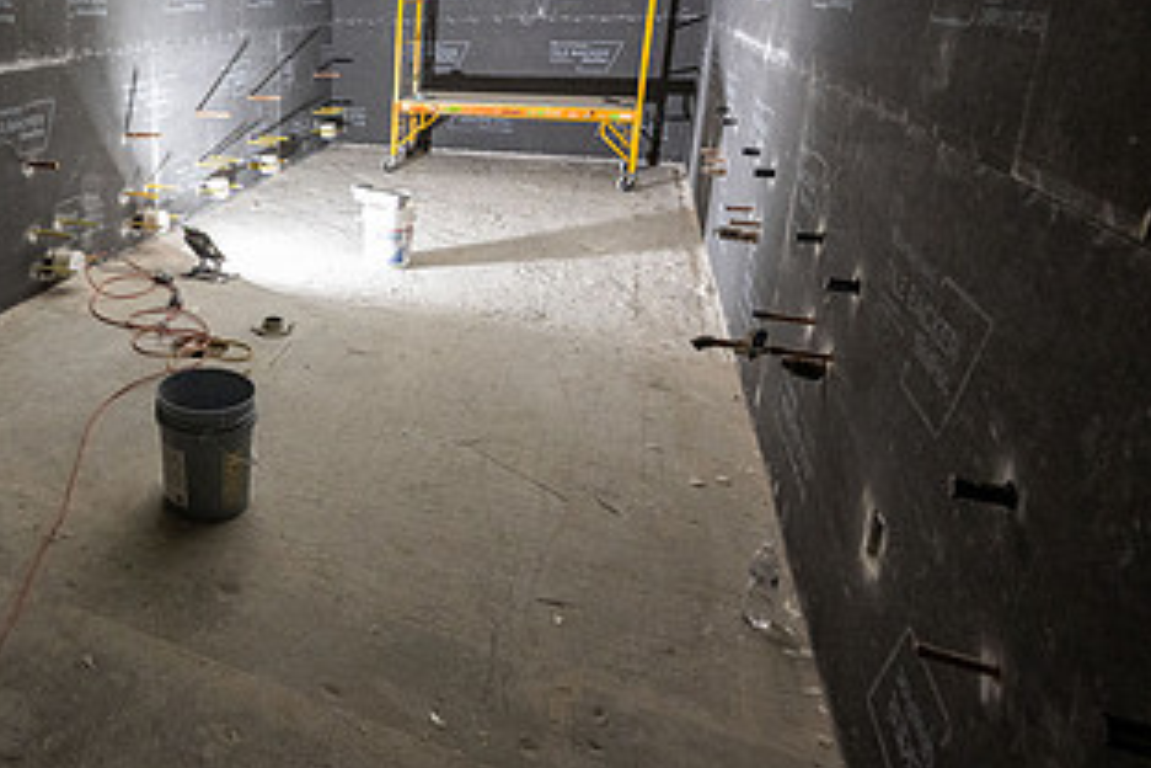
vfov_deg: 48.2
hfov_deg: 61.4
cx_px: 173
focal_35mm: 26
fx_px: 831
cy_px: 220
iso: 2500
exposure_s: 1/100
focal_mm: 14
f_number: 4
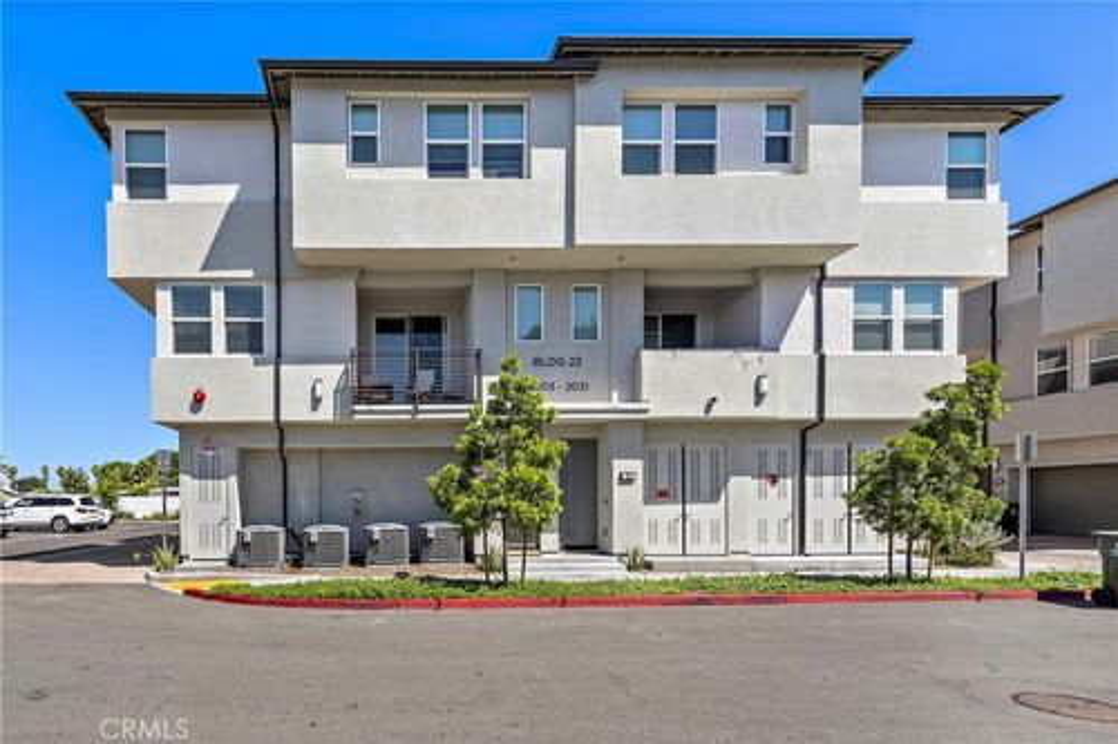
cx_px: 559
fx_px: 435
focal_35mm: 14
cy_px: 372
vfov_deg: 81.2
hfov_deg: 104.3
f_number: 7.1
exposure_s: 1/800
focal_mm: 14
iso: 160
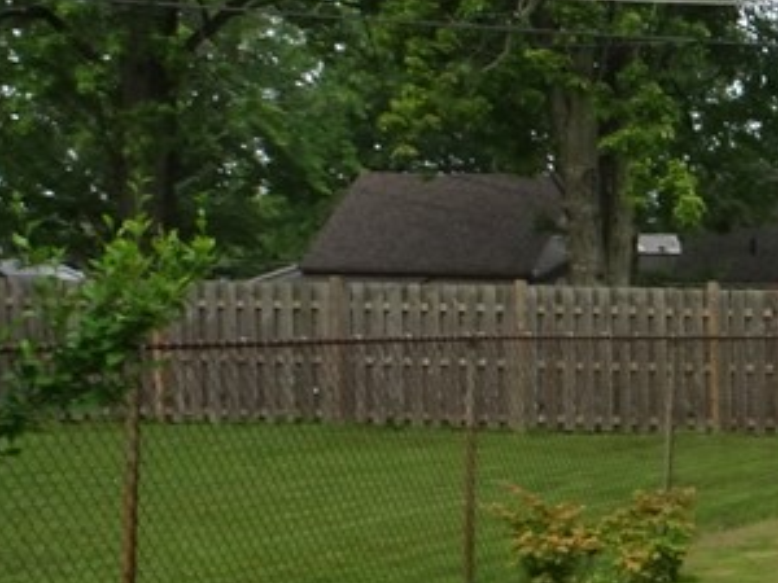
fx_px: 1843
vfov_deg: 17.8
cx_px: 1258
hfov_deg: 19.7
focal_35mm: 82
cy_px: 485
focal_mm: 4.1
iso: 80
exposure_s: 1/40
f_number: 5.6
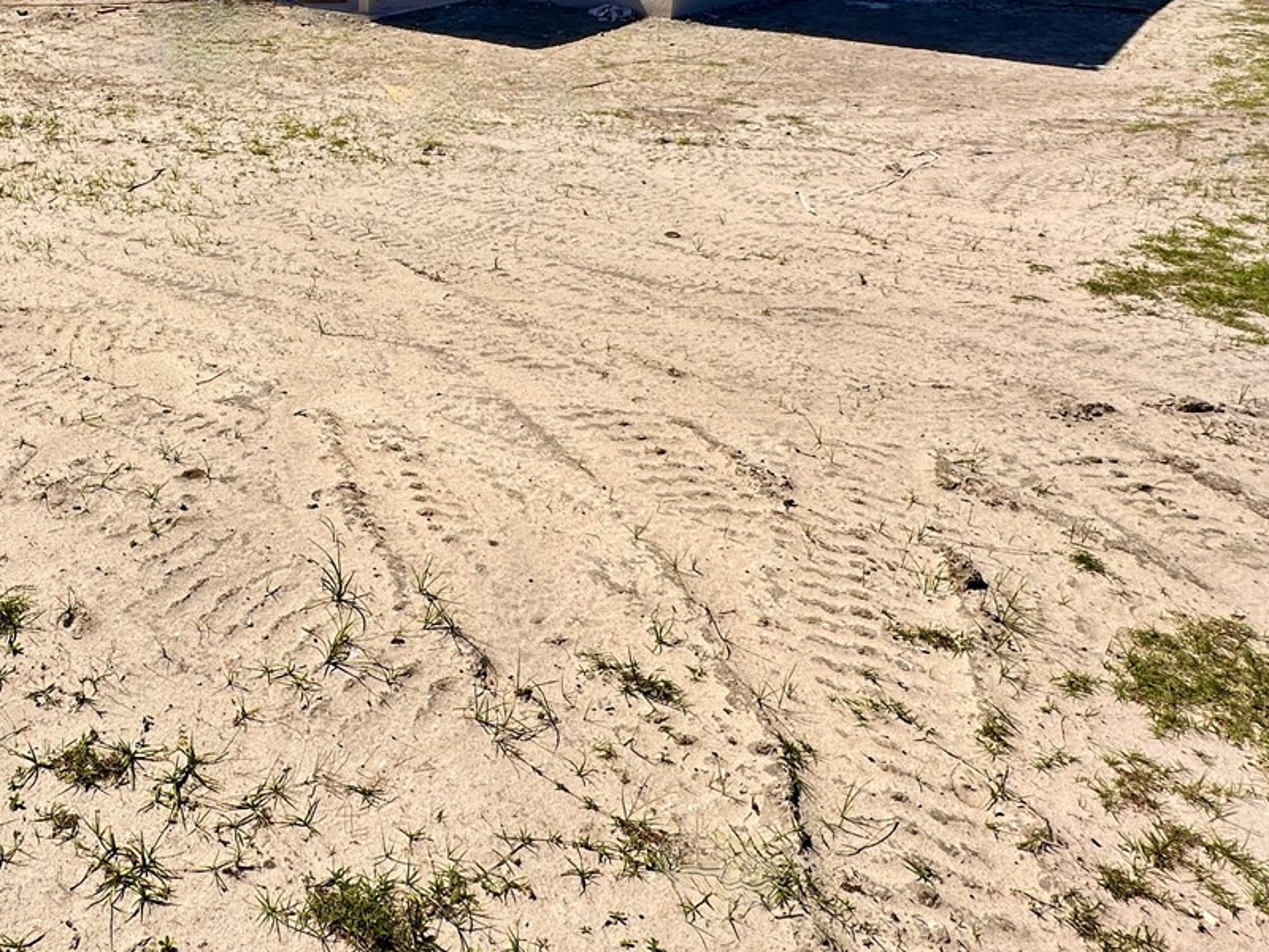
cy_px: 240
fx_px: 1026
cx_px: 312
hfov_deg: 59.9
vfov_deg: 47.9
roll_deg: -0.2
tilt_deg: -20.9
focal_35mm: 28
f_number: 2.2
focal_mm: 2.22
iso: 50
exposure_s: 1/1595
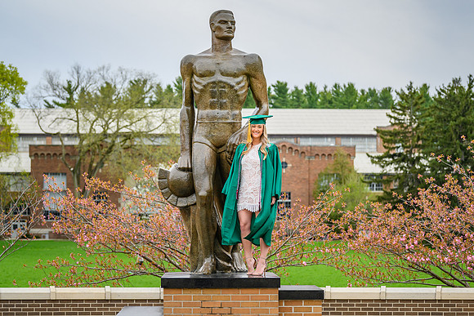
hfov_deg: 22.0
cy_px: 150
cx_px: 253
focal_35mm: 93
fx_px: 1219
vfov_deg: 14.8
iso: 400
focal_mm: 86
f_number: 4
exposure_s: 1/1600
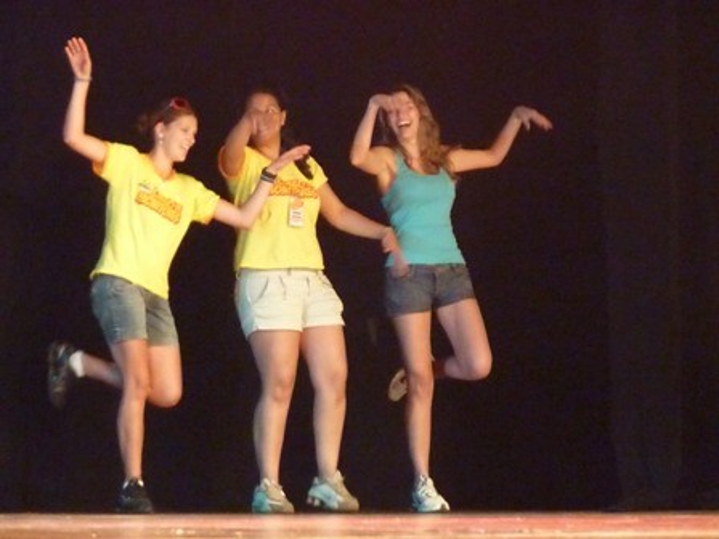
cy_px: 270
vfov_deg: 8.2
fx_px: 3780
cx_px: 360
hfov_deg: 10.9
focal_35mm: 182
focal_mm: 29.9
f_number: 4.5
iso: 3200
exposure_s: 1/50
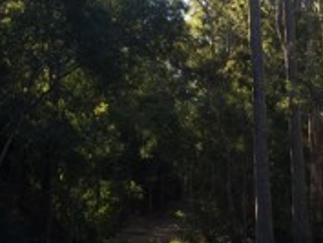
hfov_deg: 23.0
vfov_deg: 17.0
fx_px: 794
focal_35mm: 85
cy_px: -4
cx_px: 192
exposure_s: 1/238
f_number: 2.2
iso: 32
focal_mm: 4.15
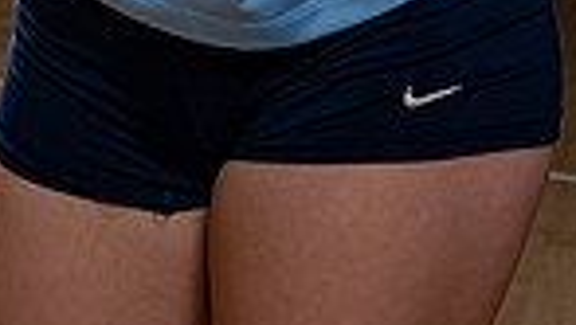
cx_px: 313
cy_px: -489
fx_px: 2354
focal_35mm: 154
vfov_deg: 7.3
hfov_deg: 13.9
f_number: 8
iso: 100
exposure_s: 1/250
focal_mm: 48
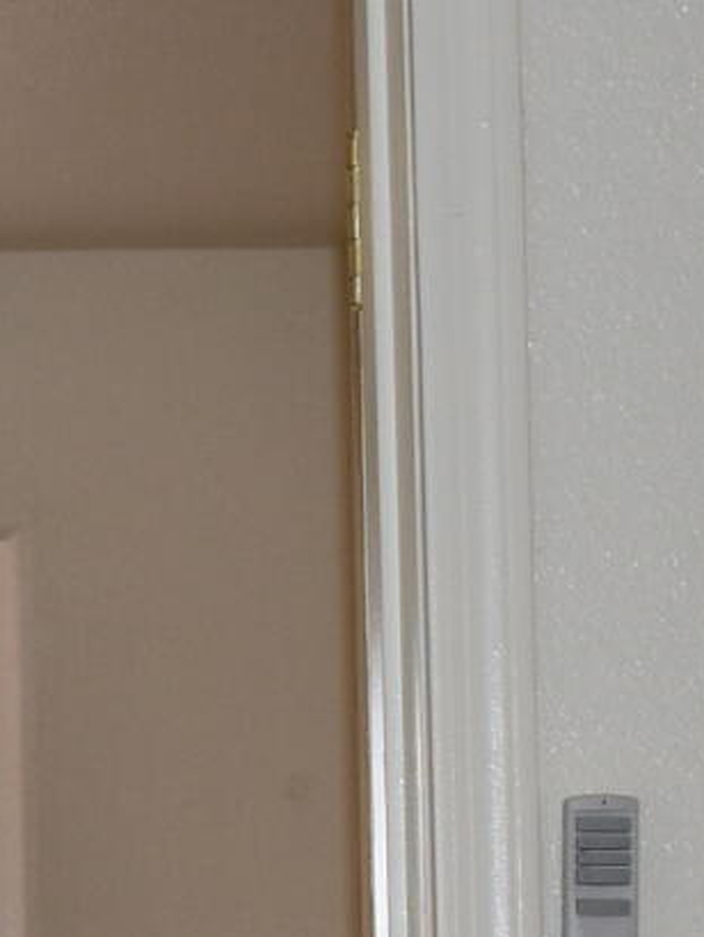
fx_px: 7138
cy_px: 1591
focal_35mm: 264
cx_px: -816
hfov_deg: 5.5
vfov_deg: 7.3
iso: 320
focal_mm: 25
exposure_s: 1/200
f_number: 5
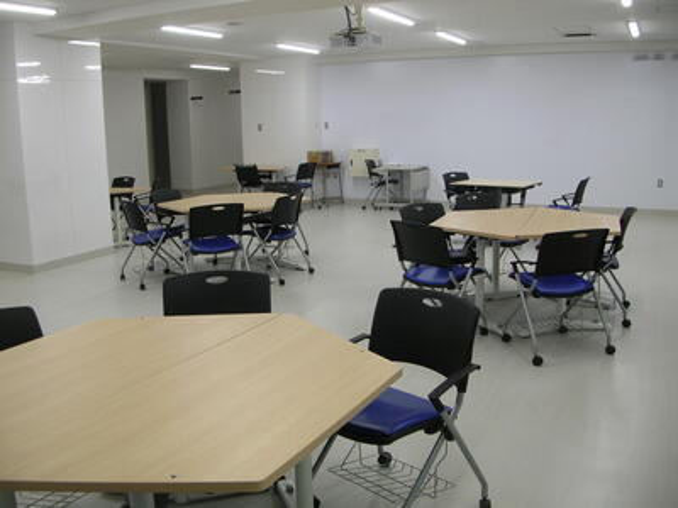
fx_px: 686
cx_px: 339
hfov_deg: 52.6
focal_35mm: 35
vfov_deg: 40.7
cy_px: 254
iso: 50
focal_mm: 5.8
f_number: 2.8
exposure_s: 1/31.6
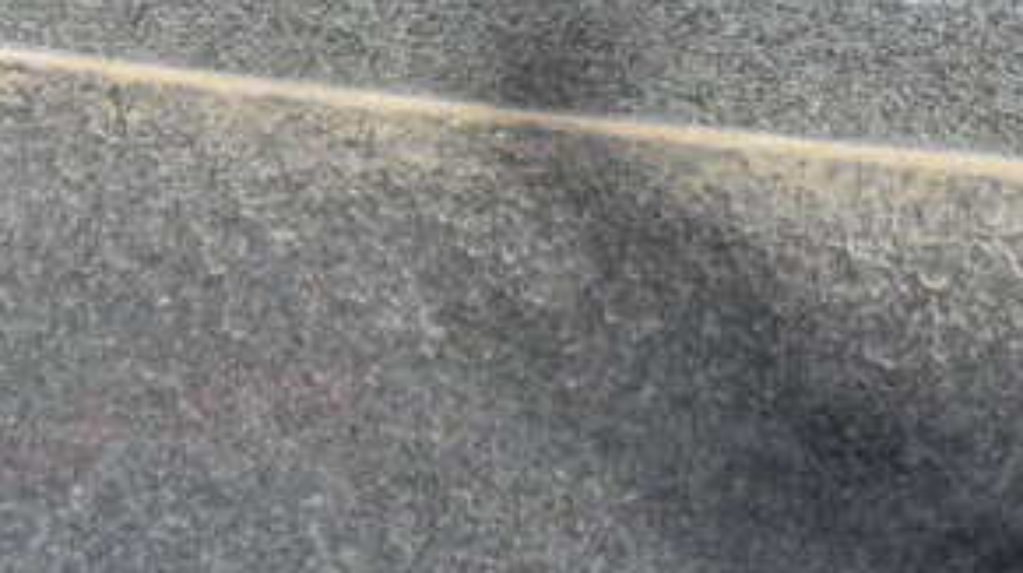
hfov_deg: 27.2
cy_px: -738
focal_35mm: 78
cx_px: 425
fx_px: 2114
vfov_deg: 12.6
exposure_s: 1/640
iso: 200
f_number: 6.3
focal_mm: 4.6
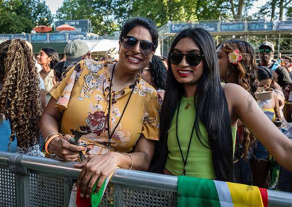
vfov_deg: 40.6
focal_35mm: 34
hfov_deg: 55.0
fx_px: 280
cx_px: 137
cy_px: 96
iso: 400
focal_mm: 28
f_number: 4.5
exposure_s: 1/250
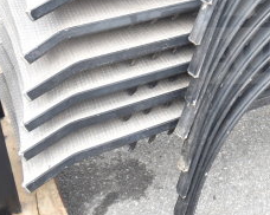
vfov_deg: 18.7
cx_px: 329
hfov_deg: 22.1
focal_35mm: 79
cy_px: -10
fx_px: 633
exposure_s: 1/100
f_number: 5
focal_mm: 21
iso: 200
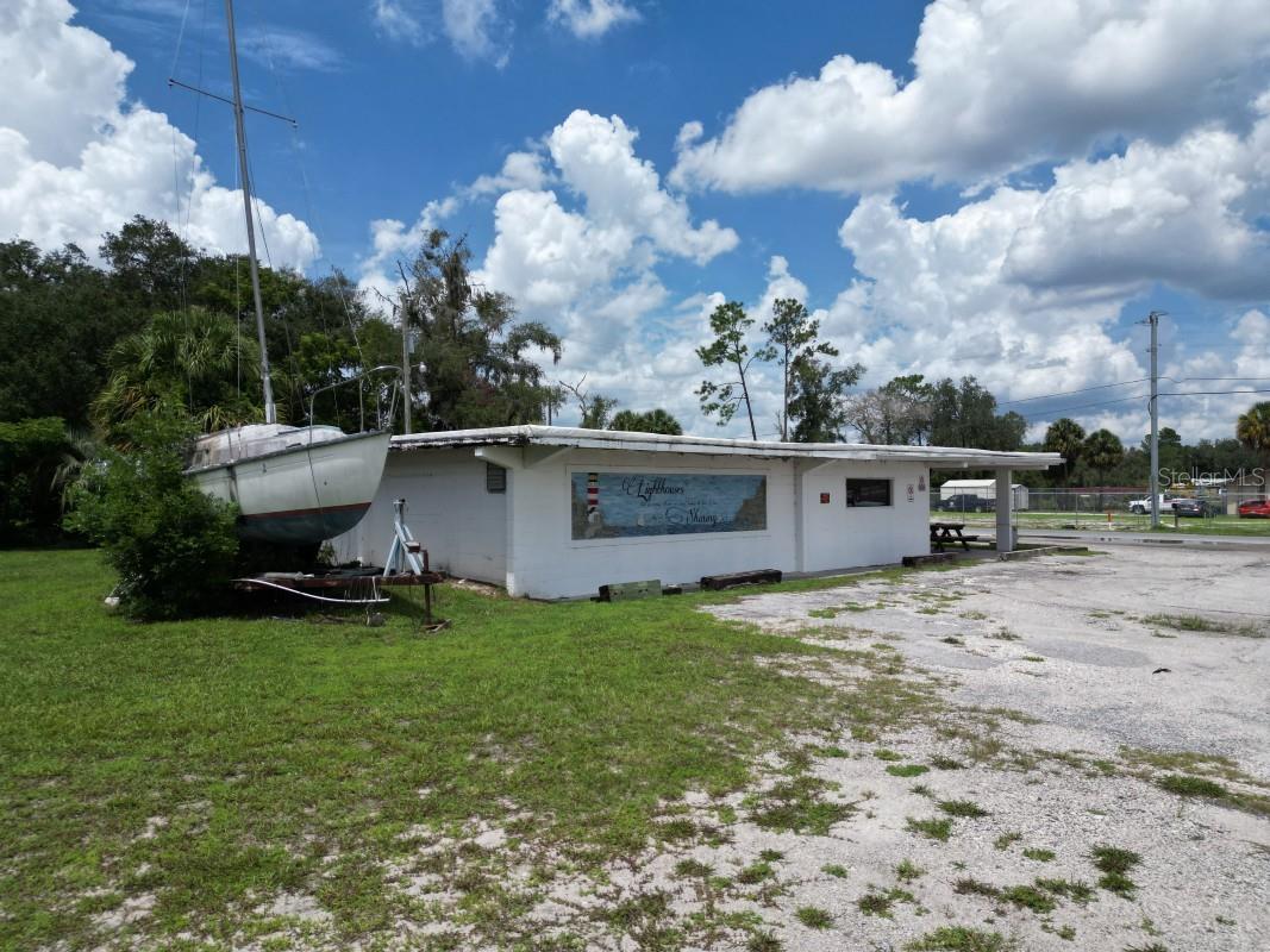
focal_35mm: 24
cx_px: 635
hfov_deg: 71.6
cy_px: 476
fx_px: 880
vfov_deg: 56.8
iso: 110
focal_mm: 6.72
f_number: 1.7
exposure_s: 1/5000
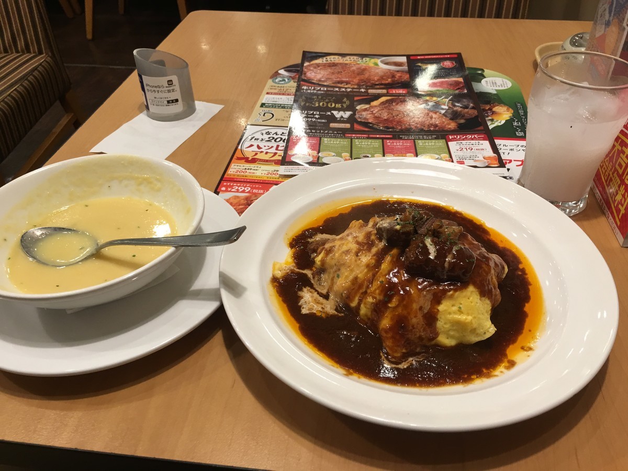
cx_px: 314
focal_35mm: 29
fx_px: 526
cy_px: 236
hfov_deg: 61.7
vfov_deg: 48.2
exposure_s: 1/15
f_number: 2.2
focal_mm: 4.15
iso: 40
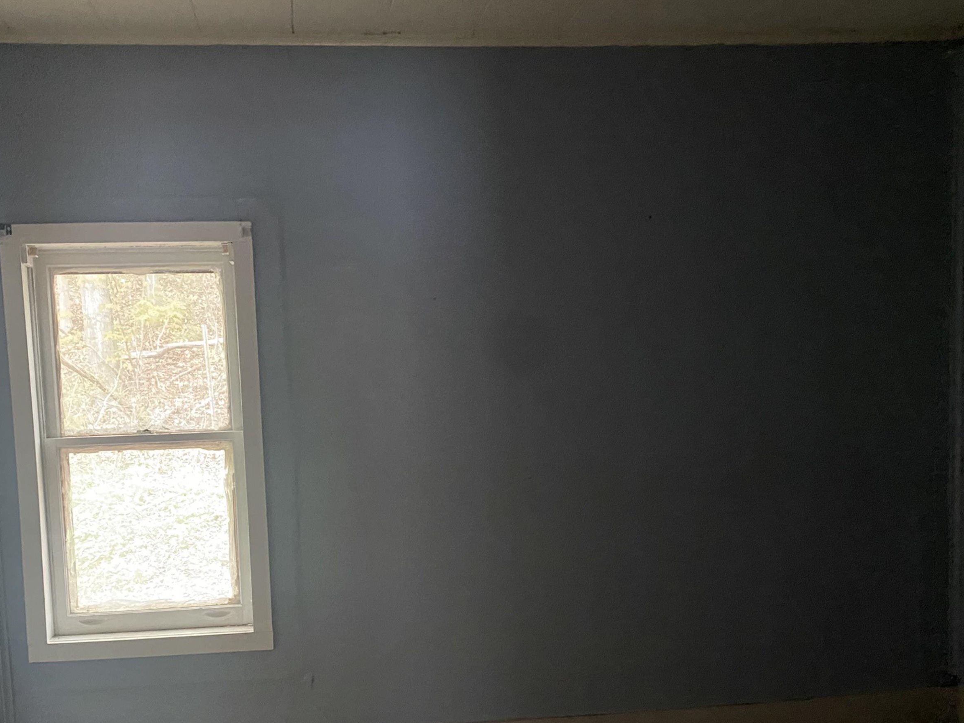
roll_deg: +2.7
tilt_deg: -2.4
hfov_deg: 53.7
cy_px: 458
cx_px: 405
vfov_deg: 41.5
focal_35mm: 34
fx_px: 947
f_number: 1.8
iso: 640
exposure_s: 1/30
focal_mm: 4.25
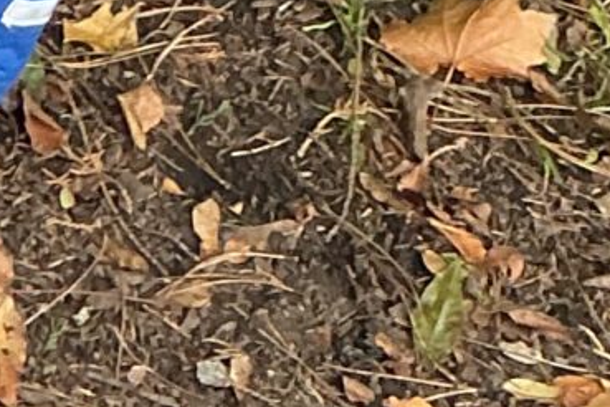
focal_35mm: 209
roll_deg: -6.3
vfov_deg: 5.5
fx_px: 3541
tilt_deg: -19.0
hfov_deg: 9.3
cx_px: -552
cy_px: -1403
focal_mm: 3
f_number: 1.8
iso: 32
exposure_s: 1/50
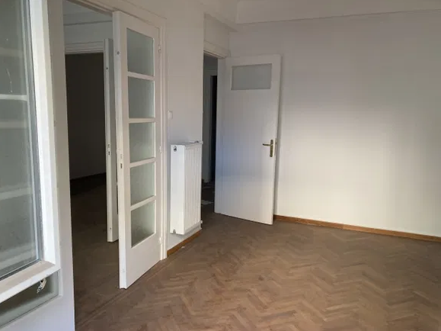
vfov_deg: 48.2
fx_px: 369
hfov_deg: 61.7
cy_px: 170
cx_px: 219
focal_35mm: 29
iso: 80
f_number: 1.8
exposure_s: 1/60
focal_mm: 3.99
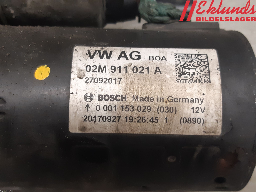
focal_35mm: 26
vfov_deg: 53.1
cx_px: 128
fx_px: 192
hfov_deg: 67.3
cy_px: 96
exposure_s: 1/50
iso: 160
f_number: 1.7
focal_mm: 3.93
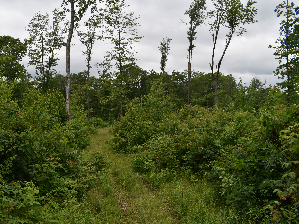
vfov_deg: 46.8
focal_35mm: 30
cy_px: 111
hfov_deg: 59.7
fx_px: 259
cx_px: 129
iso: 200
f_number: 8
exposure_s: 1/250
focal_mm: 18
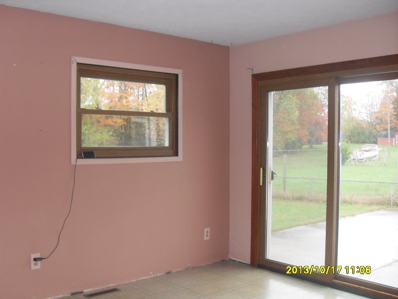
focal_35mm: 37
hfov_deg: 50.1
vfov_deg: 38.7
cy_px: 150
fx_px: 425
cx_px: 199
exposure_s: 1/45
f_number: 2.8
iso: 160
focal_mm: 6.3
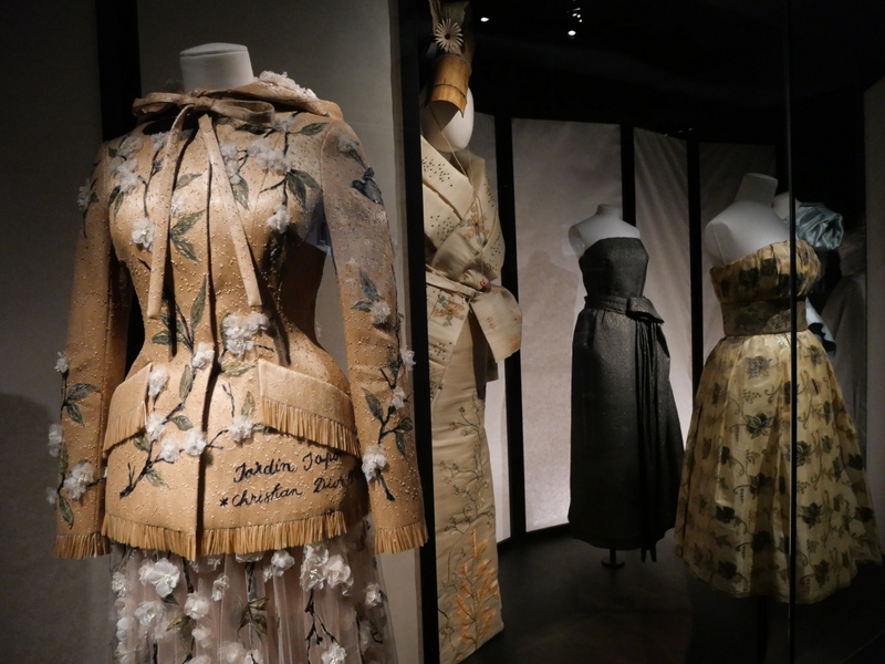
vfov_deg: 56.8
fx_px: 614
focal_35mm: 24
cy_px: 332
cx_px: 442
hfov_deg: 71.6
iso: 3200
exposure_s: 1/25
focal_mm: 12
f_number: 3.5
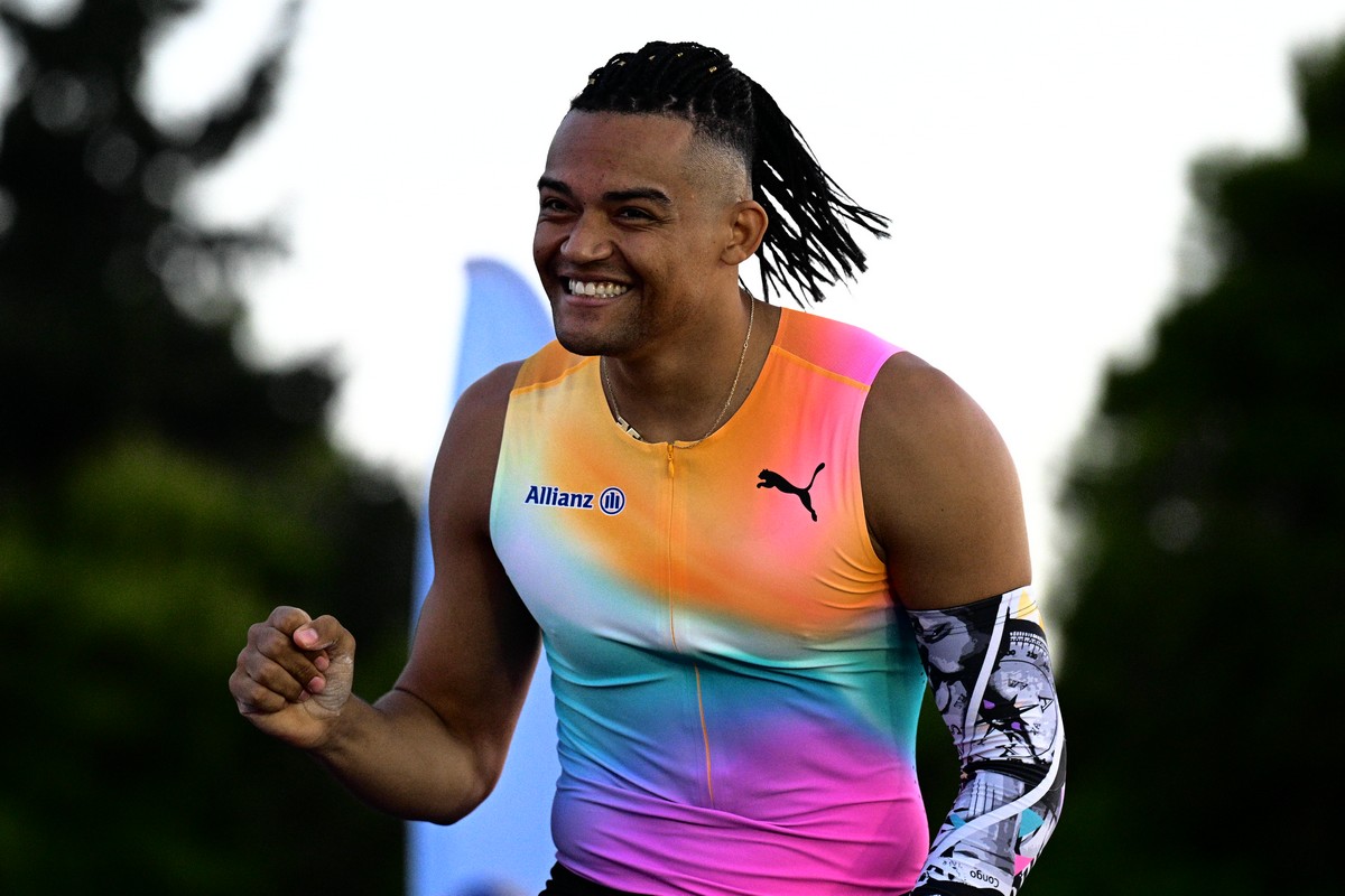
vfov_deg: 6.9
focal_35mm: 200
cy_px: 448
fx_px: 7472
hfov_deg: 10.3
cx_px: 672
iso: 1250
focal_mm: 200
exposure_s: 1/1000
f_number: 3.5
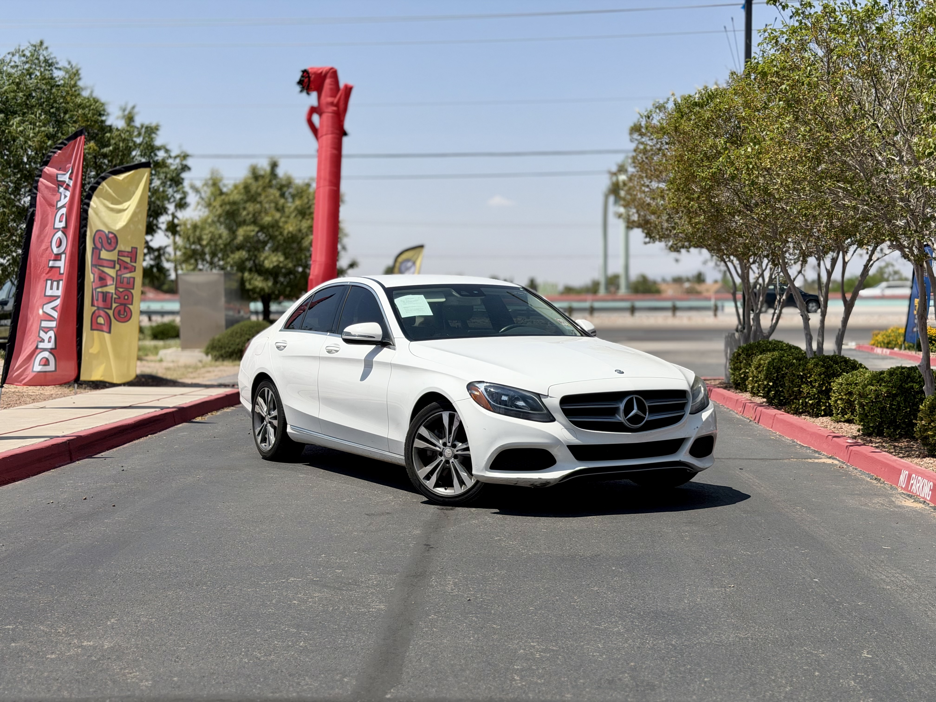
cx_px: 468
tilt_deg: -2.2
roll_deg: +1.0
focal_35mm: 48
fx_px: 1298
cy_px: 351
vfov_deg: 30.3
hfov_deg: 39.7
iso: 64
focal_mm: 6.76
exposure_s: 1/6536
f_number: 1.78
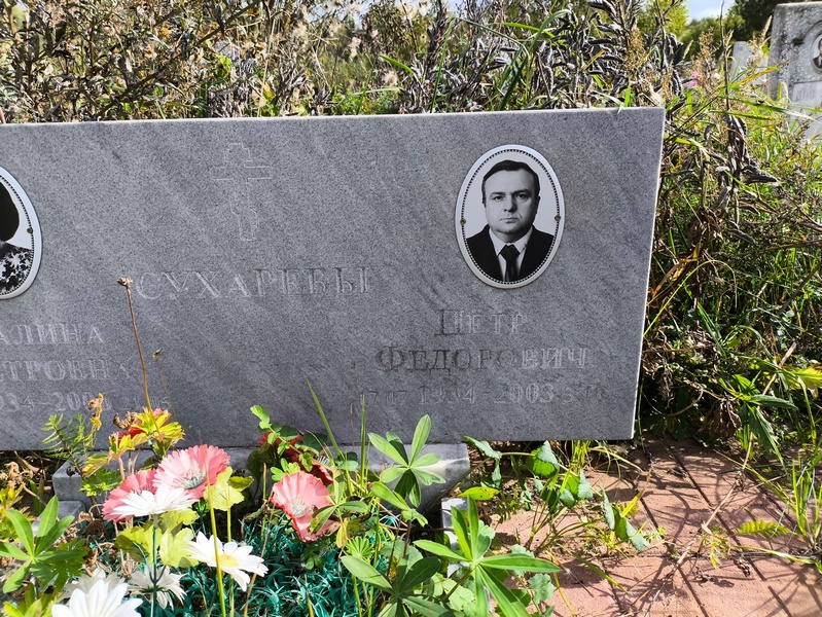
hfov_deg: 69.4
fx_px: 594
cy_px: 308
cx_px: 411
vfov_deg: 54.9
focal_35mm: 25
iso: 50
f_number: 1.7
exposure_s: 1/782
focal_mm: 4.71
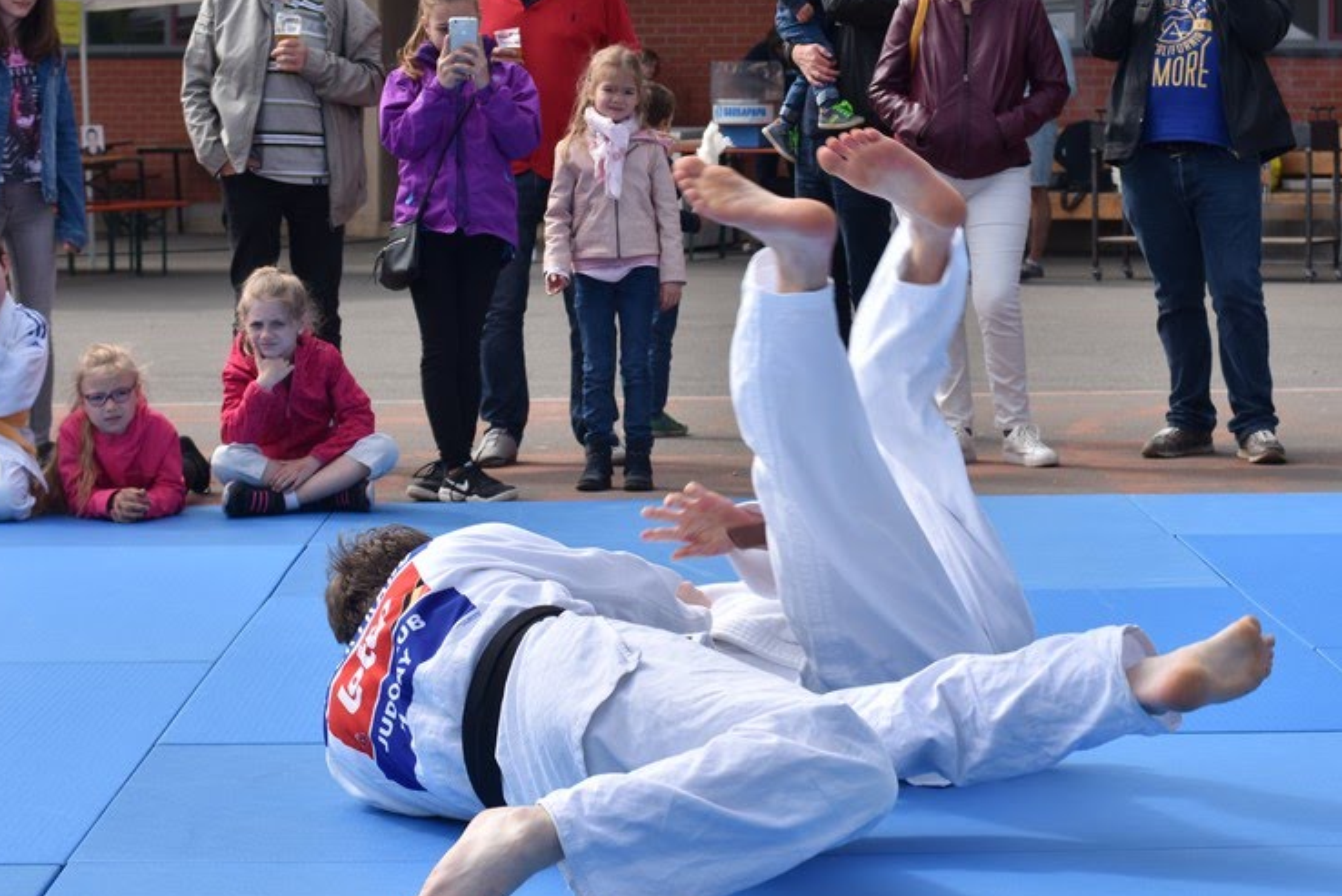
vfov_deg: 13.2
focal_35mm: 104
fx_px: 3879
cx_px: 646
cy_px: 406
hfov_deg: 19.6
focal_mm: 50
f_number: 6.3
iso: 100
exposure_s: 1/500
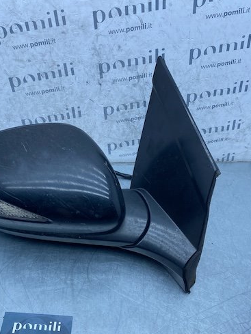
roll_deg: -5.9
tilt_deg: -43.1
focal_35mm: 34
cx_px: 92
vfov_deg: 53.5
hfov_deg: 41.5
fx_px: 329
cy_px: 201
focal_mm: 4.25
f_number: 1.8
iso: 32
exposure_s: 1/742
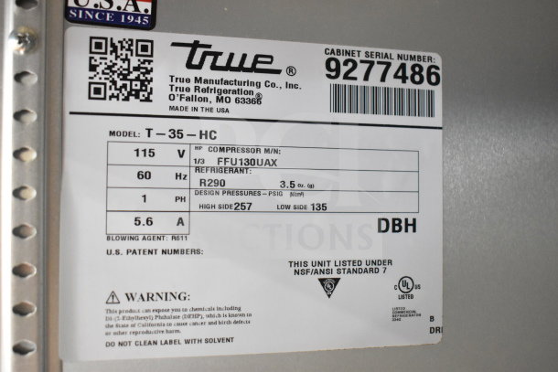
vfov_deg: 30.9
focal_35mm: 44
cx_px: 279
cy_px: 186
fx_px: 674
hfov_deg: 45.0
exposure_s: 1/100
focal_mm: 29
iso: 6400
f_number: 5
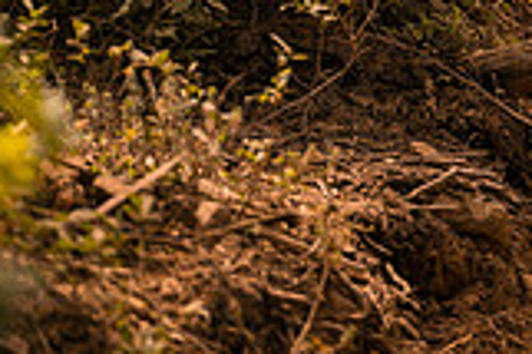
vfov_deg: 2.5
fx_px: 7927
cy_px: -292
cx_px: 851
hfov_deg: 3.8
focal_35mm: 537
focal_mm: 135
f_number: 2.8
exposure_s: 1/1600
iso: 250
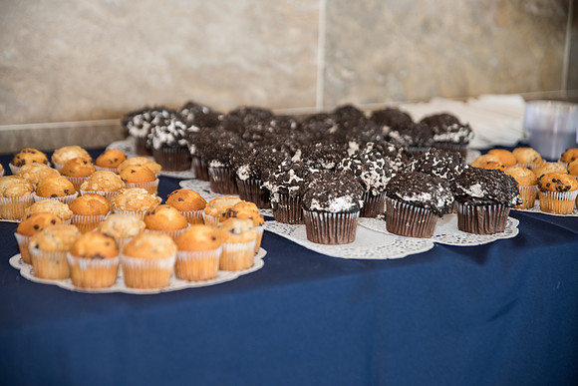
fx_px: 1124
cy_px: 193
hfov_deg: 28.8
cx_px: 289
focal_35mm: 70
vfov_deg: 19.5
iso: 400
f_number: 2.8
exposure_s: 1/100
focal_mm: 70
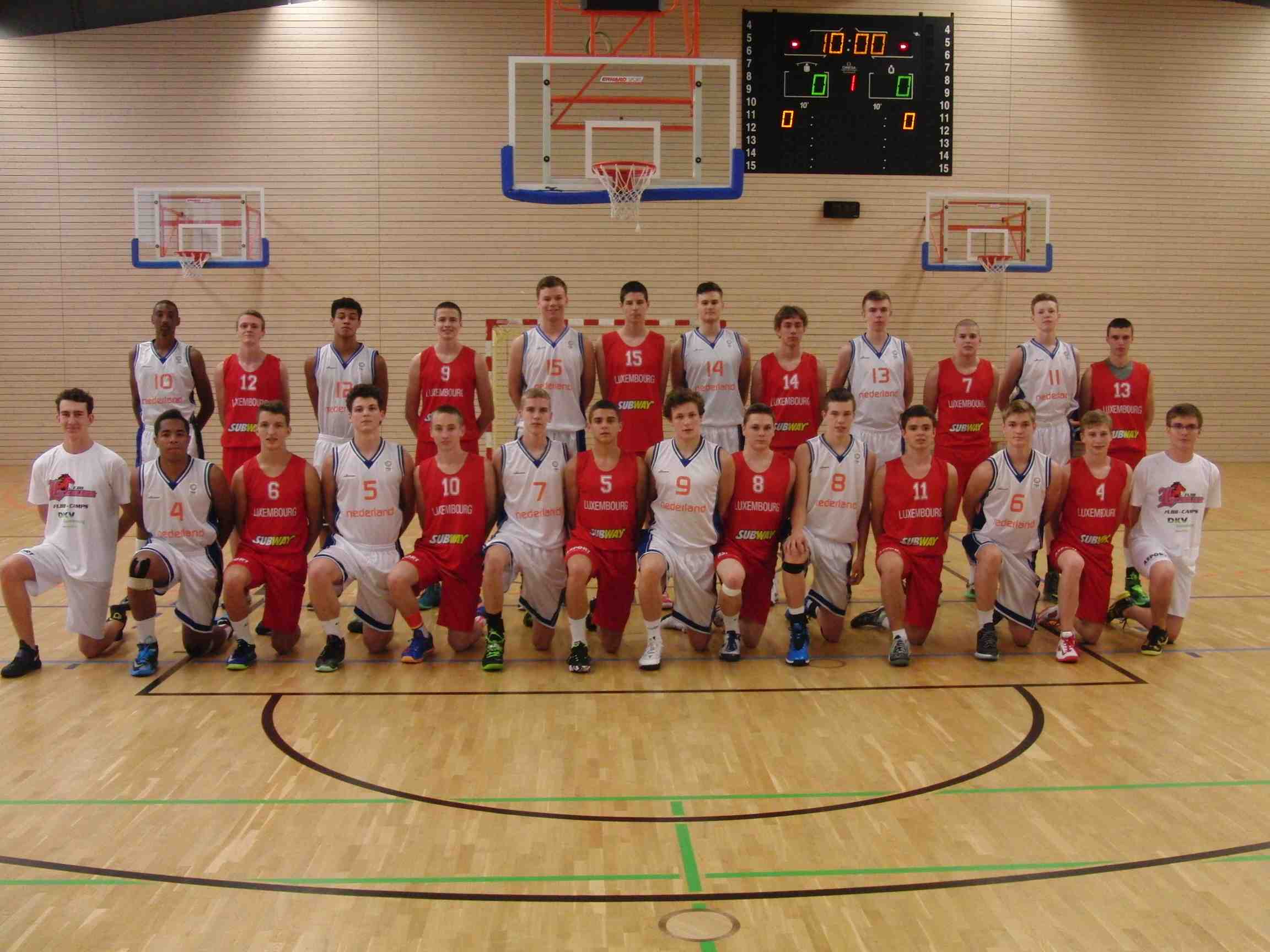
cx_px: 635
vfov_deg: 38.7
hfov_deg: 50.1
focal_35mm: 37
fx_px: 1357
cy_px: 476
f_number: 3.6
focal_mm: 6.42
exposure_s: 1/80
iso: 320
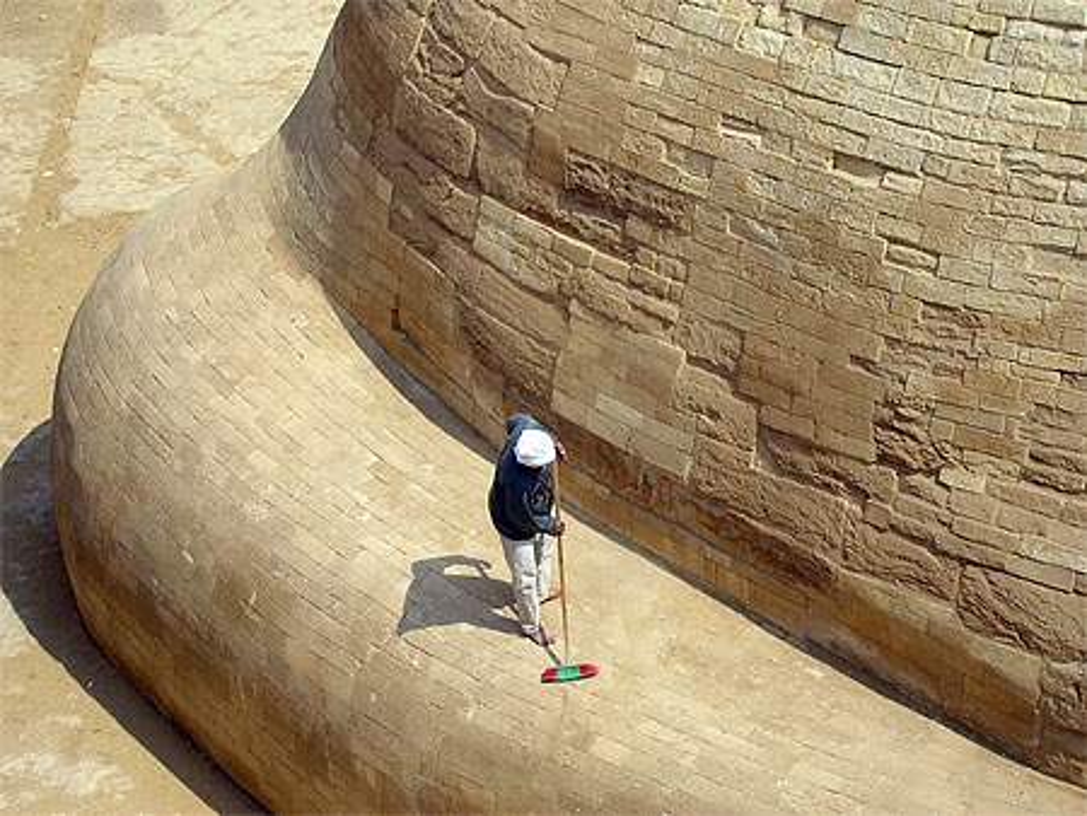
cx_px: 544
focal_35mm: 101
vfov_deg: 14.7
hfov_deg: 19.4
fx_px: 3173
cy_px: 408
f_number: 6.6
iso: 50
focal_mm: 15.6
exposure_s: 1/400
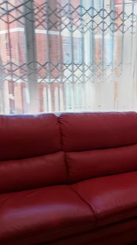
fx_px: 291
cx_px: 129
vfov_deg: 45.5
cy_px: 121
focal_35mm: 45
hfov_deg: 25.5
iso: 517
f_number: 1.75
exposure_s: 1/50
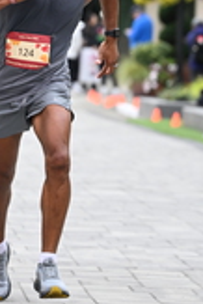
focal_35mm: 355
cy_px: -28
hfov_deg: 3.9
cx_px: 12
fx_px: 2996
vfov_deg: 5.8
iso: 640
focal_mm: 105
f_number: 2.8
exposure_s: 1/2000
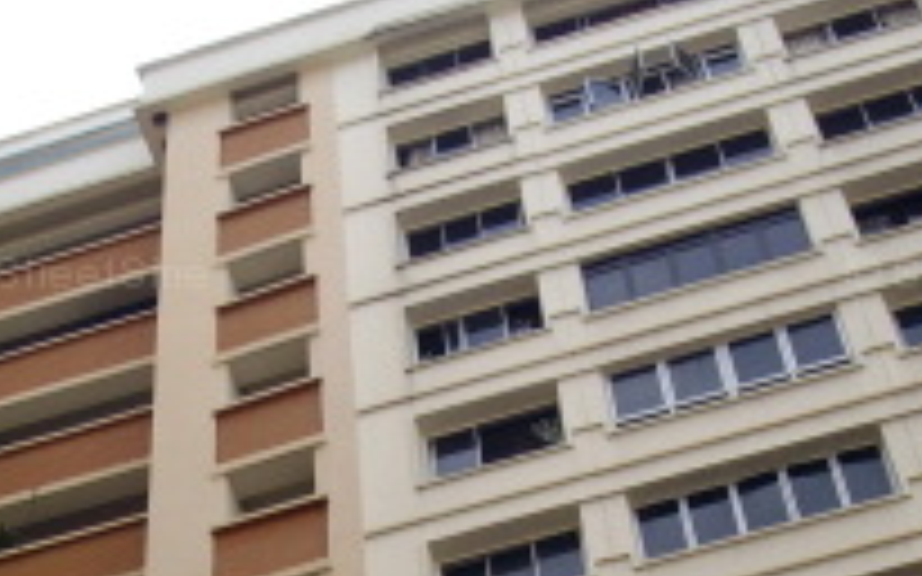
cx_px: 283
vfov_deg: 12.1
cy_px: 729
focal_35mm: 105
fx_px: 2638
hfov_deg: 19.7
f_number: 5.6
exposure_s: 1/250
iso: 80
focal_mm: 6.2
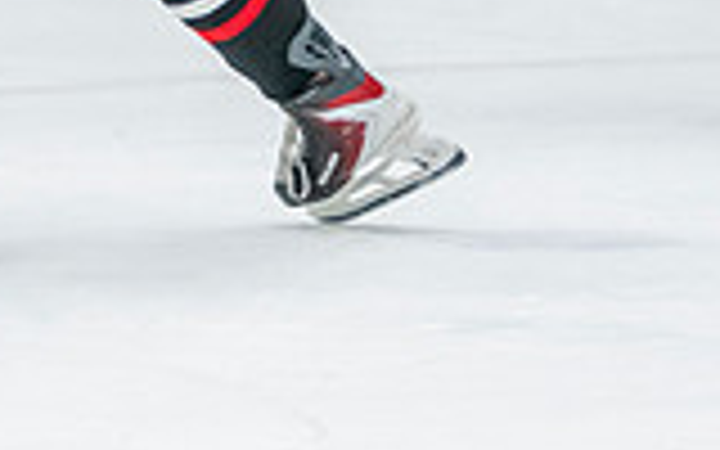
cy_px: -332
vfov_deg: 1.7
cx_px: 5
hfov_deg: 2.7
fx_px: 15031
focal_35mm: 766
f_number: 3.2
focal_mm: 140
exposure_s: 1/640
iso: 2000
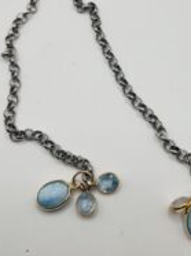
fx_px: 413
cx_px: 143
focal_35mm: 56
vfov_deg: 33.8
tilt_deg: -65.5
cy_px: 72
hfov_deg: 25.7
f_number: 1.6
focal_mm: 5.1
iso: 50
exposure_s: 1/967
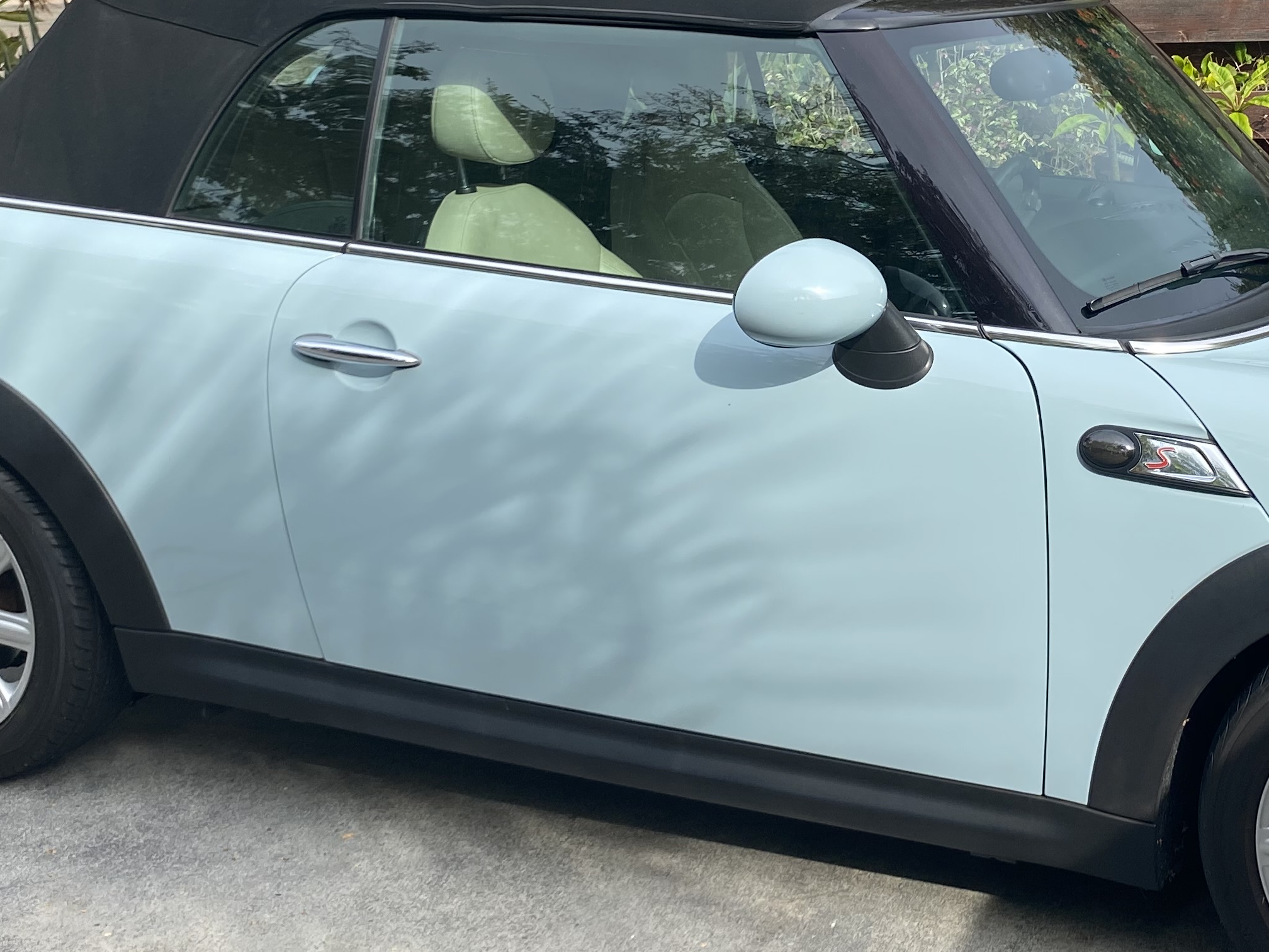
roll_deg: -2.0
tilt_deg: -14.2
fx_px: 1906
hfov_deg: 35.8
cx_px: 993
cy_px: 295
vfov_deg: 27.8
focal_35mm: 52
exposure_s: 1/1093
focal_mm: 4.25
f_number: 1.8
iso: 32
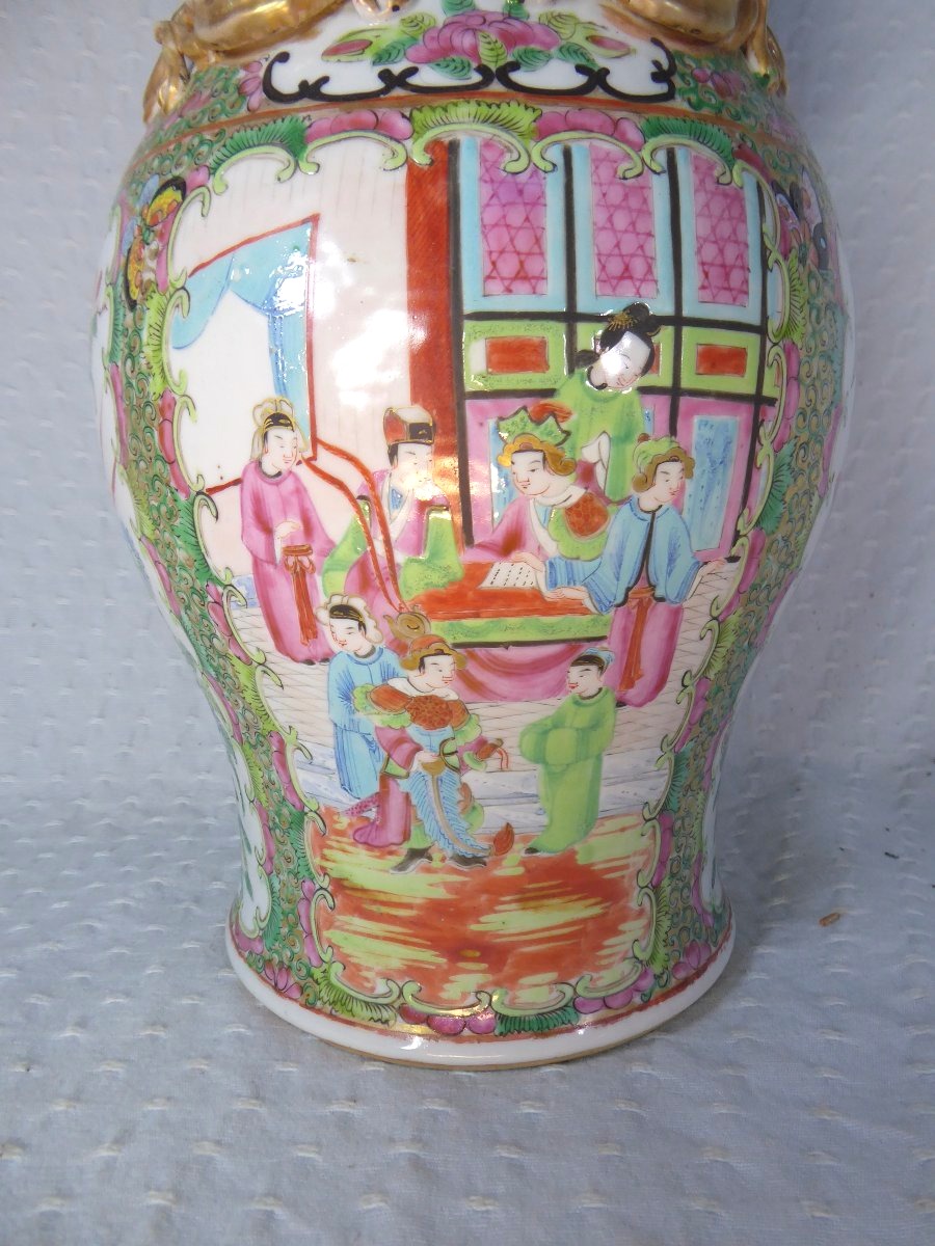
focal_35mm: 25
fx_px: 900
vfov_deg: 69.4
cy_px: 623
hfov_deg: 54.9
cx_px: 468
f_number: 3.3
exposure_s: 1/60
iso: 200
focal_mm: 4.3
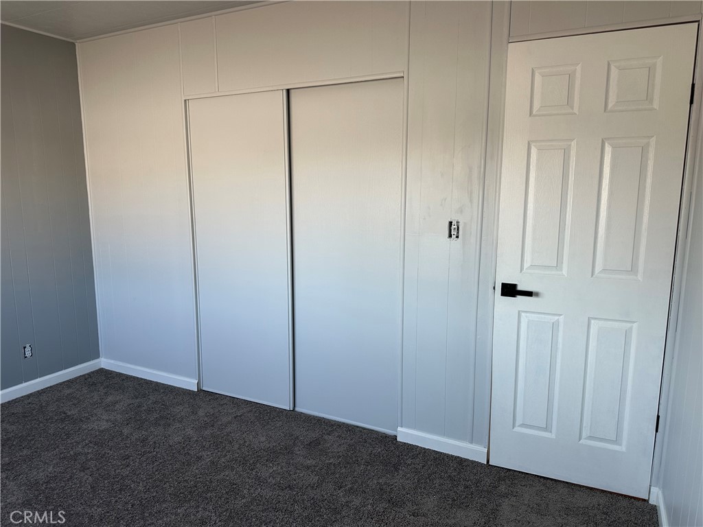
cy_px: 264
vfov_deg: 56.8
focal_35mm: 24
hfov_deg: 71.6
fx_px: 487
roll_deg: -0.8
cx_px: 352
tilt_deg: -7.5
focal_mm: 6.86
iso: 100
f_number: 1.78
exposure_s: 1/121
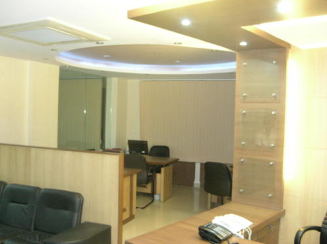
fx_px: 349
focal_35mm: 37
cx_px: 164
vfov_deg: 38.6
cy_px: 122
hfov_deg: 50.2
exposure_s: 1/9.3
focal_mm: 6.2
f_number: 2.7
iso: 300
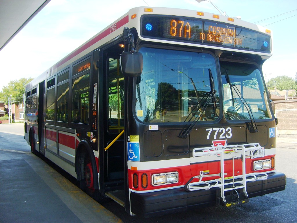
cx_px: 148
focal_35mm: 35
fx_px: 300
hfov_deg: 52.6
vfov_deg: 40.7
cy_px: 112
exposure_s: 1/350
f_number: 2.8
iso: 50
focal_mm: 5.8
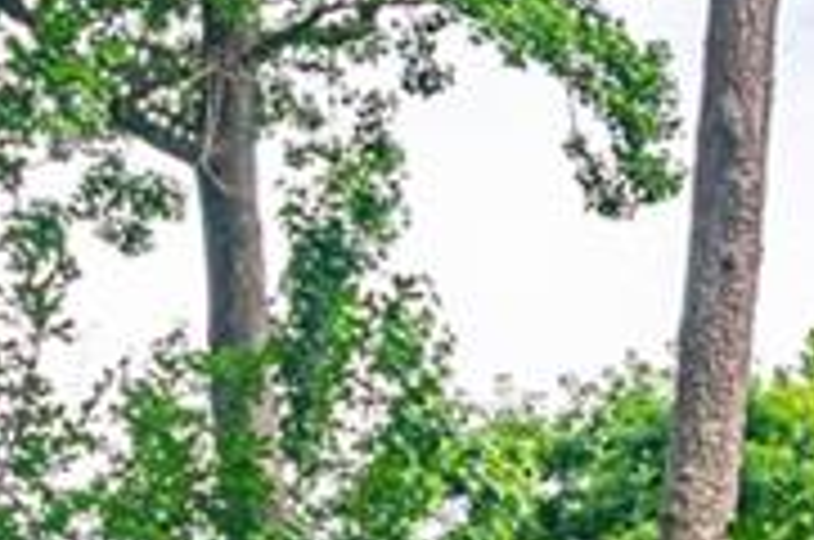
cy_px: 1467
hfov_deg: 10.1
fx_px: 4604
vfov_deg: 6.3
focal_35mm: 204
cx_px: 585
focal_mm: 24
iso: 200
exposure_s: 1/200
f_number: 8
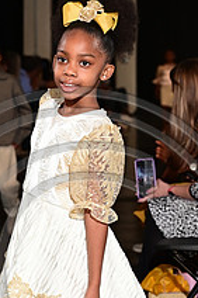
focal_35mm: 252
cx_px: 76
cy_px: 268
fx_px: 2082
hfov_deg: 5.4
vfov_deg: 8.2
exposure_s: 1/125
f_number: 6.3
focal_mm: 92
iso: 1000
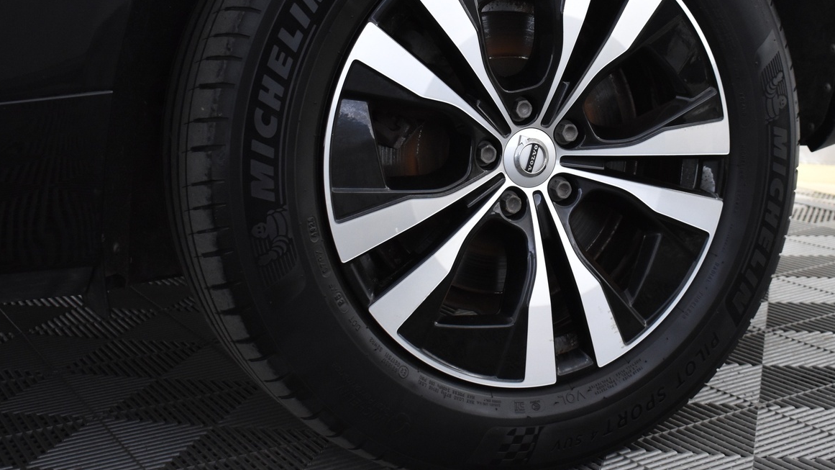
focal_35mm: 57
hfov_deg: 36.5
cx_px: 477
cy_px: 144
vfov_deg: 21.0
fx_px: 1262
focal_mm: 26
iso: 1250
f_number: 4
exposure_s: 1/40
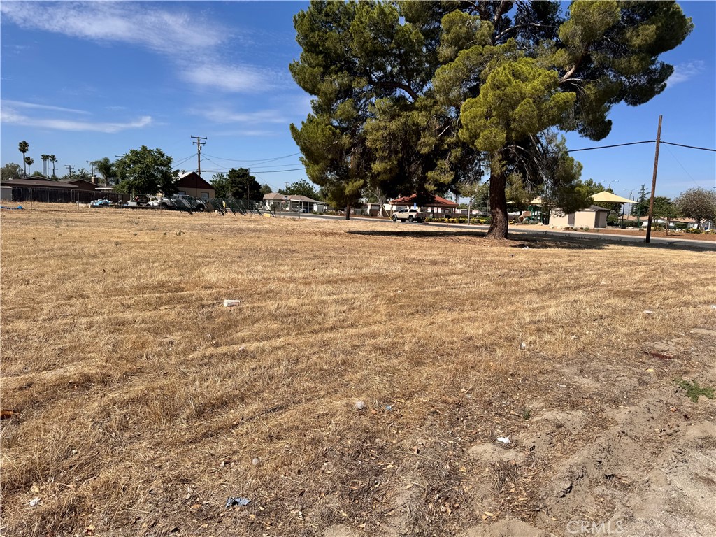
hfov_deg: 71.6
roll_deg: -3.1
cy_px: 268
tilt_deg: -7.3
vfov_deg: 56.8
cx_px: 358
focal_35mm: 24
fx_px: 496
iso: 80
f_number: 1.78
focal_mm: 6.76
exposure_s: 1/7092
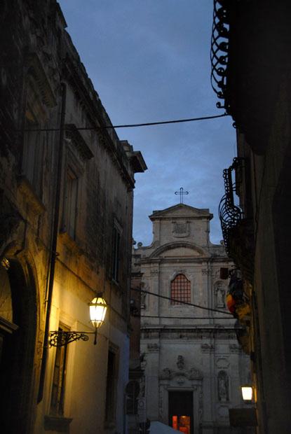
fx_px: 580
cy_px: 217
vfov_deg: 41.1
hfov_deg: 28.1
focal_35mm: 48
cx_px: 146
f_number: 4
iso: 500
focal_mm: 32
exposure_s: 1/40
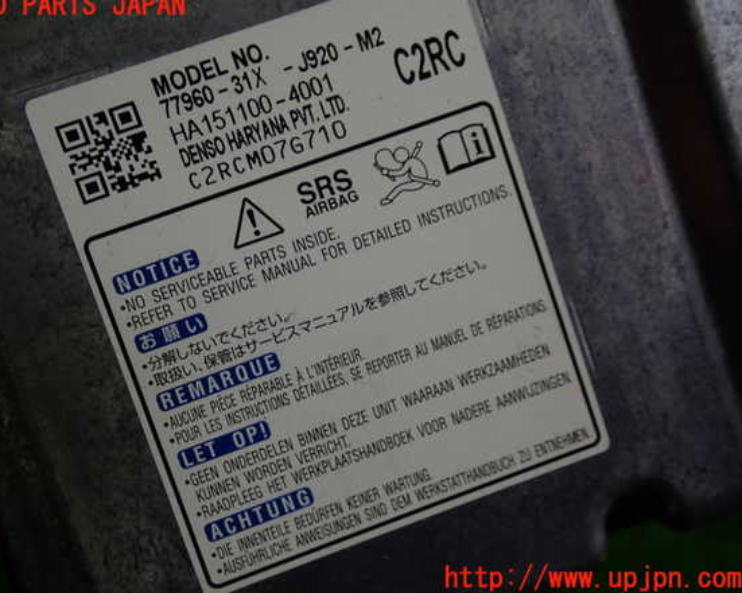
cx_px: 345
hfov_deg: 37.3
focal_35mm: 50
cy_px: 292
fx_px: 1097
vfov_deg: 30.2
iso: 160
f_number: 3.1
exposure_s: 1/100
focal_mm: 8.4
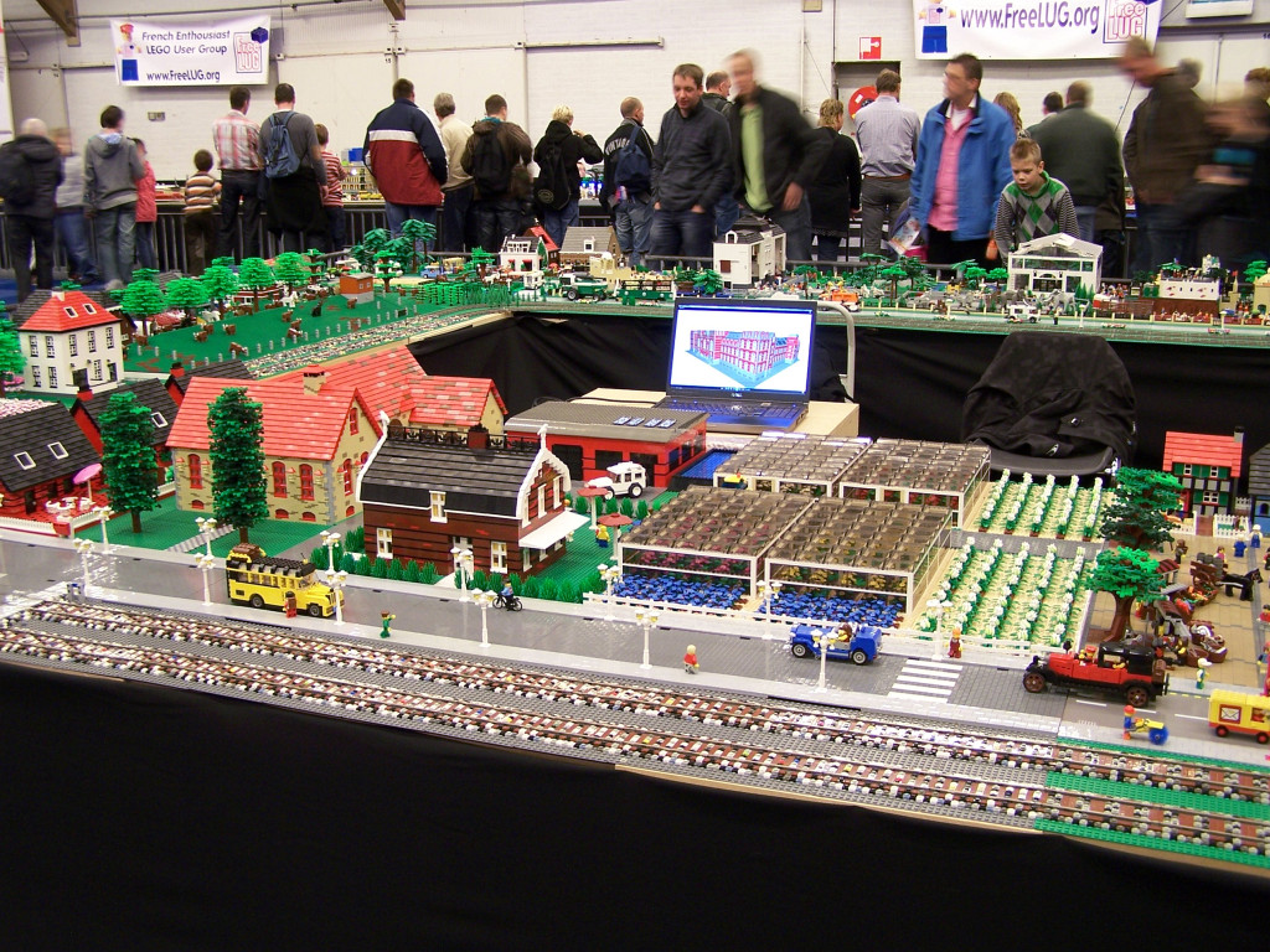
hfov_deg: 49.0
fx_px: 1394
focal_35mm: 38
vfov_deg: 37.7
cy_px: 476
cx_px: 635
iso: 80
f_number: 2.8
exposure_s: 1/2
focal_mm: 6.3
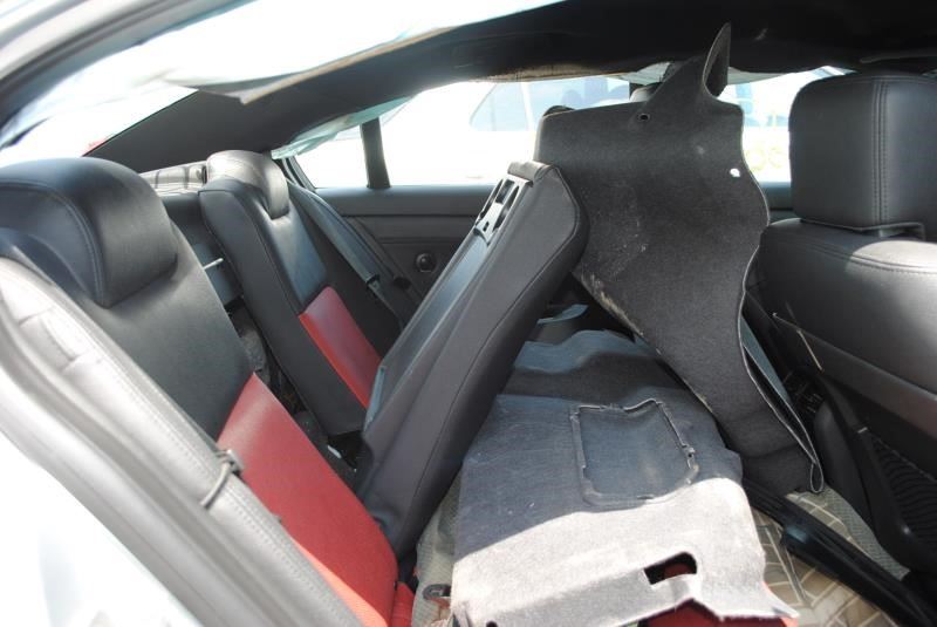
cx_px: 468
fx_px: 782
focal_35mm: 30
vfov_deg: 43.7
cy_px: 314
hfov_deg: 61.9
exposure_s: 1/125
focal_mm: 20
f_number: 3.8
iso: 180
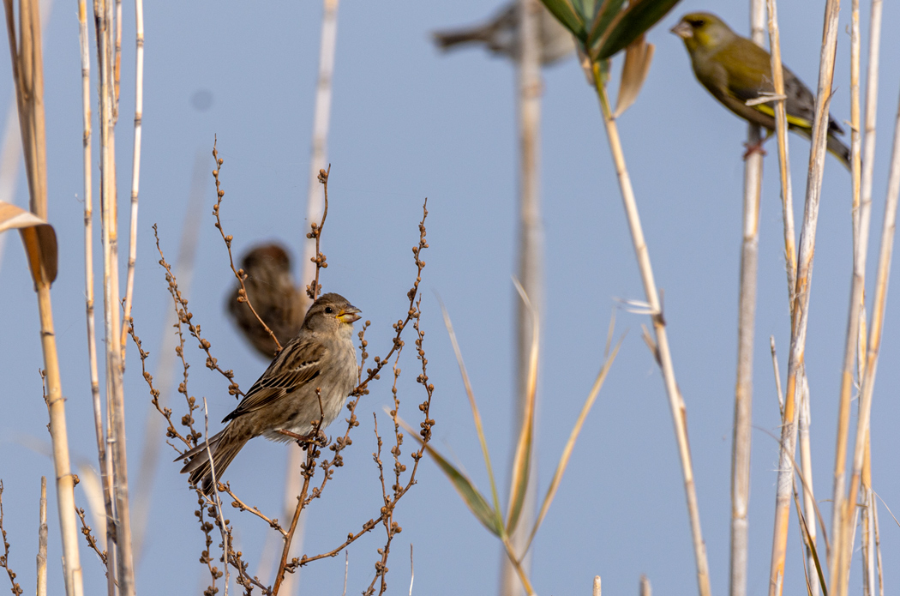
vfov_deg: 1.5
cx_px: 450
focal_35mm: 900
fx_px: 22449
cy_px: 298
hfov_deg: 2.3
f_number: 6.3
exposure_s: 1/800
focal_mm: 600
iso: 200
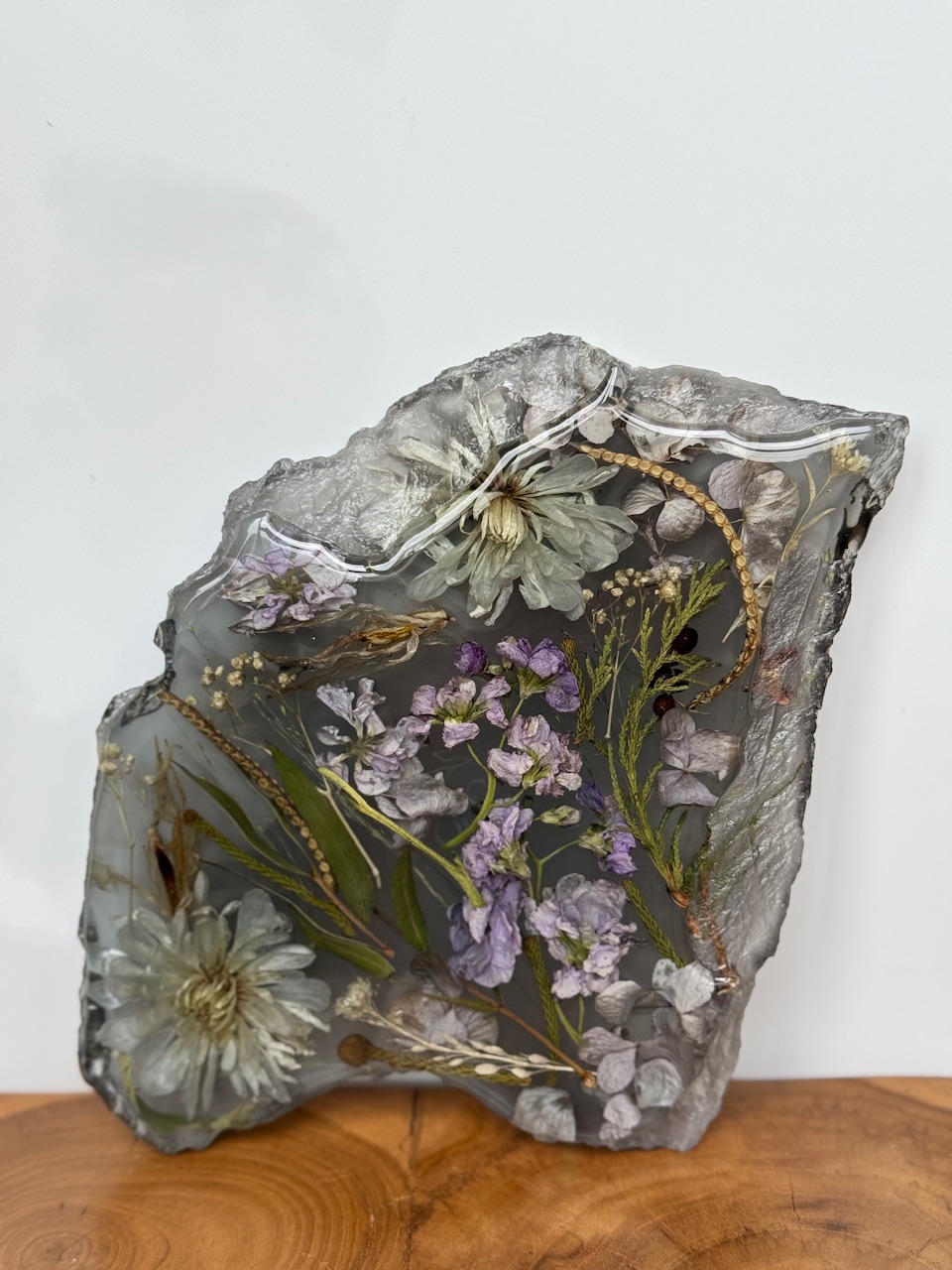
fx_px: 1760
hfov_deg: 30.3
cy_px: 635
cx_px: 476
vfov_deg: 39.7
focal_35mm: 48
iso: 100
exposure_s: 1/118
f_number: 1.78
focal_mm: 6.76
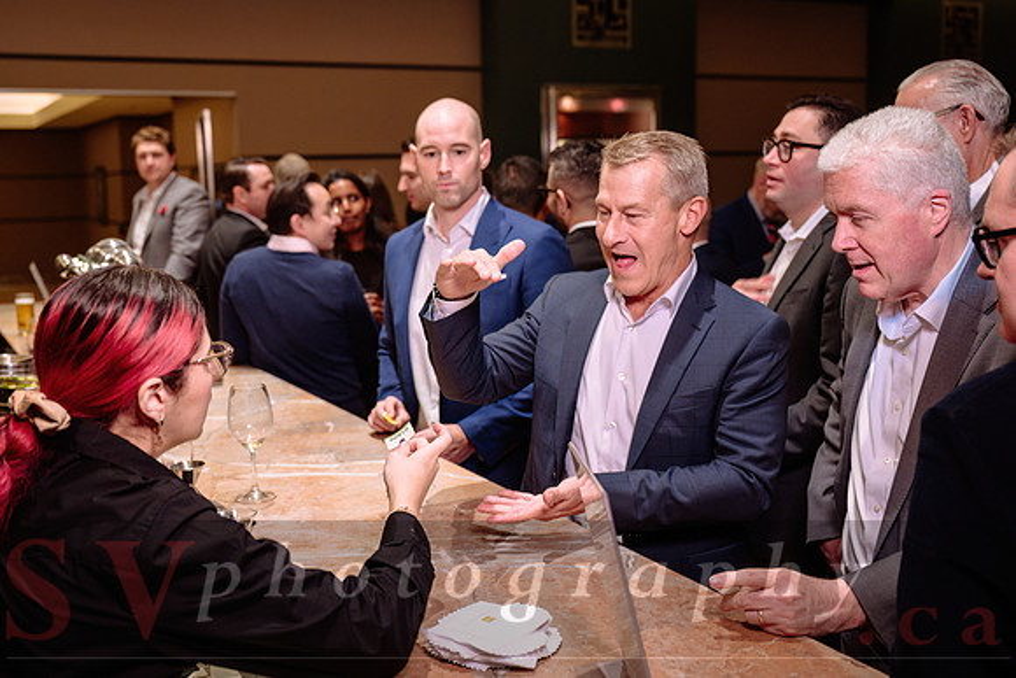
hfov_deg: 49.5
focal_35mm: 39
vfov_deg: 34.2
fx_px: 1100
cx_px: 466
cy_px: 311
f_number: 3.2
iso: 800
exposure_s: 1/100
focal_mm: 36
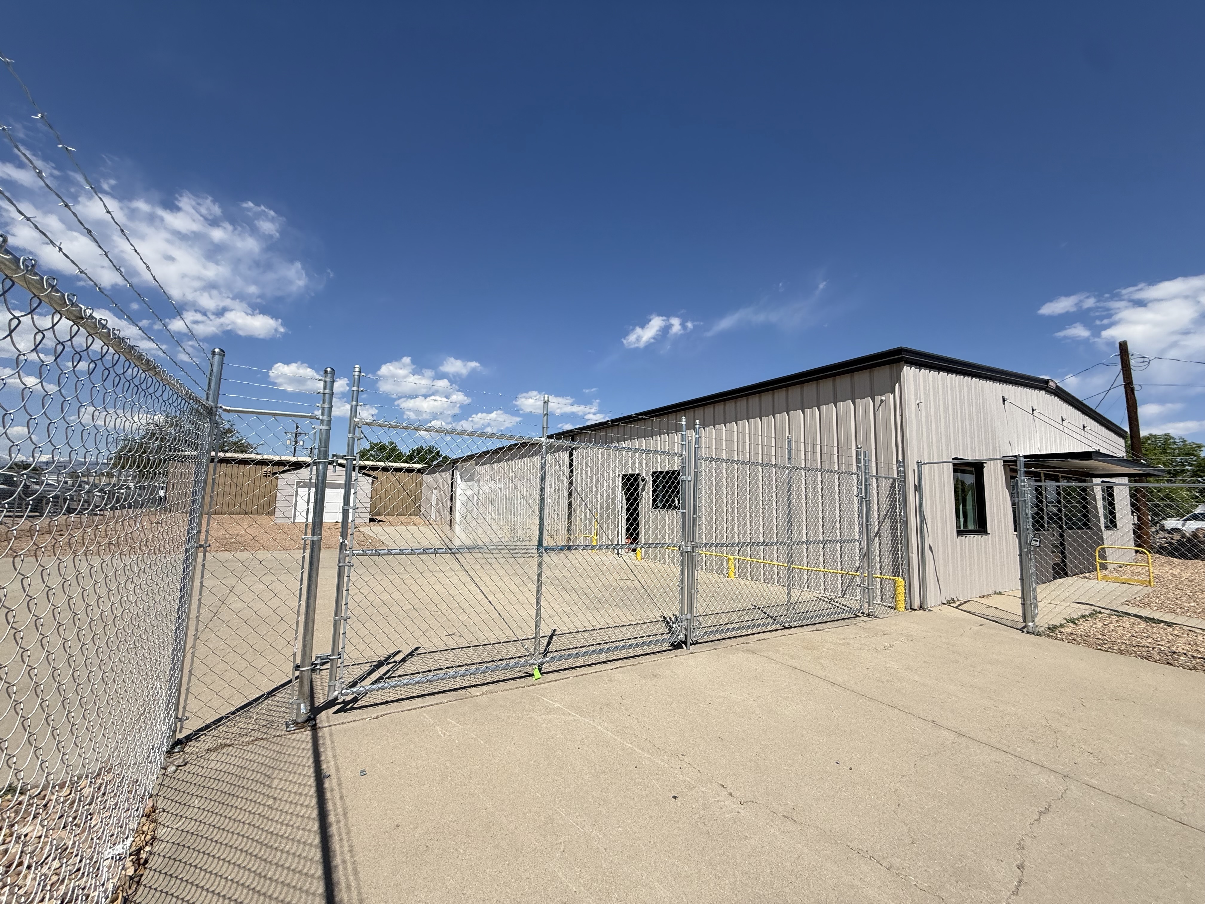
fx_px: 487
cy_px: 452
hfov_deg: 102.1
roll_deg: -1.5
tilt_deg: +6.3
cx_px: 602
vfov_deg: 85.7
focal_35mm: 14
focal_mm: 2.22
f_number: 2.2
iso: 50
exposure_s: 1/3891
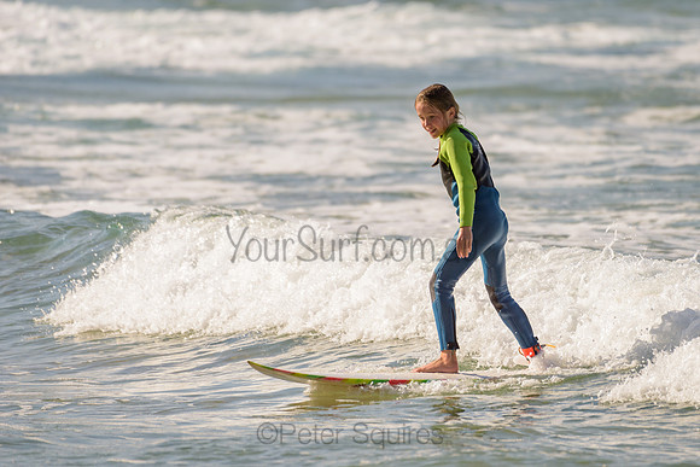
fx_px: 11929
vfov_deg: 2.2
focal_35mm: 613
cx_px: 429
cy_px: 181
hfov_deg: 3.4
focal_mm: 500
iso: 110
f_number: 5.6
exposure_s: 1/2000
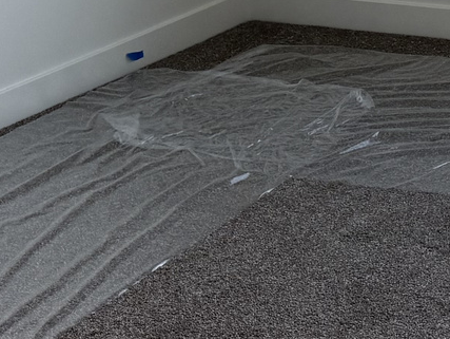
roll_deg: +3.6
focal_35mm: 115
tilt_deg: -8.0
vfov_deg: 11.7
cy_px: -316
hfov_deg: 15.7
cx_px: 677
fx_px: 1496
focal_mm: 6.76
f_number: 1.78
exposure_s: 1/374
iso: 80
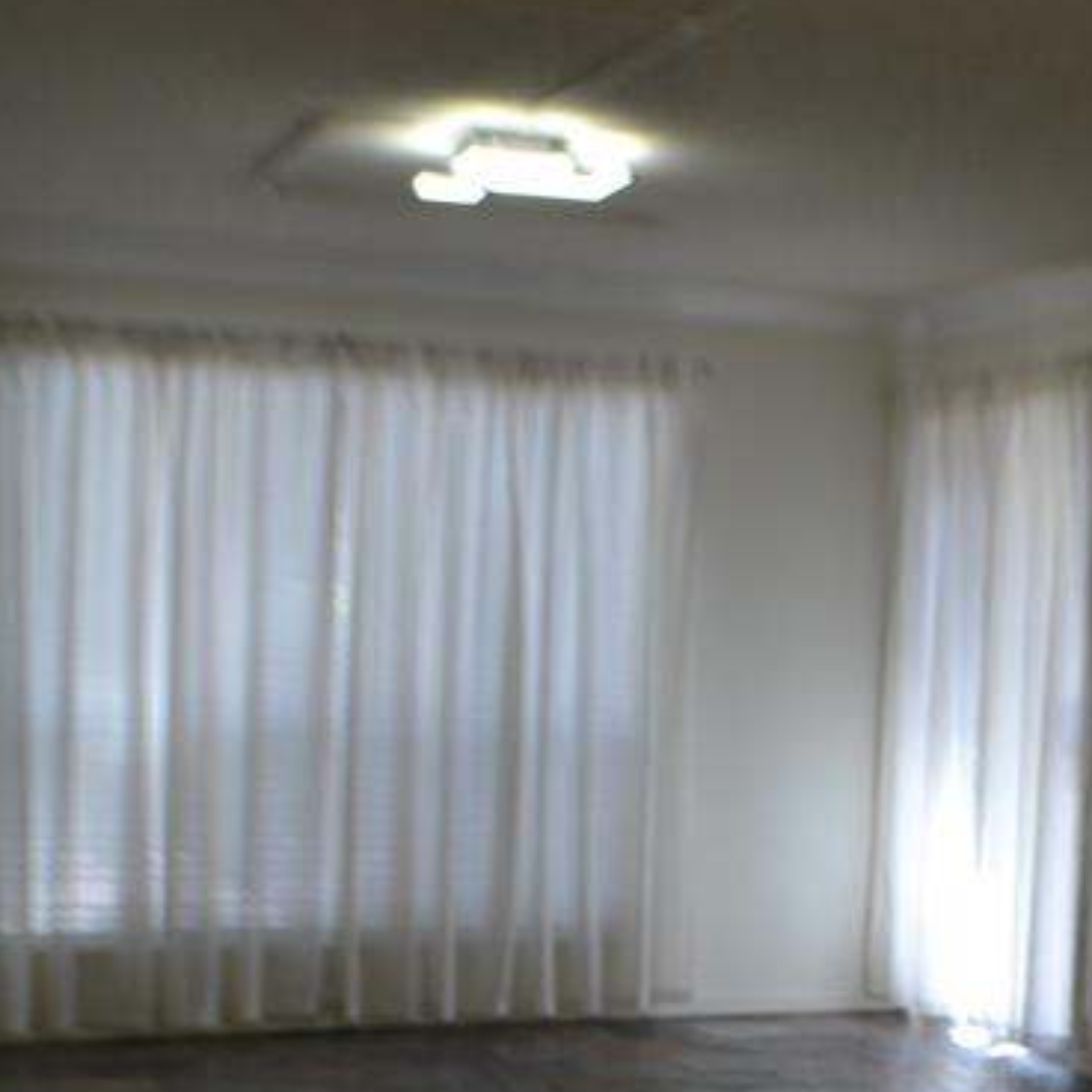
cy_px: 899
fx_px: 3034
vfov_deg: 20.1
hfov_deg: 19.9
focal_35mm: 85
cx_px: 1062
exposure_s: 1/80
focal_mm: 24
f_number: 4.5
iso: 400
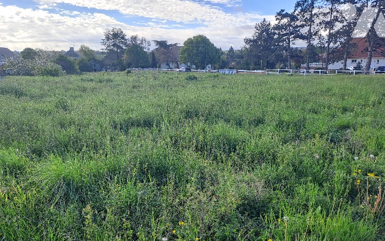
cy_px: 138
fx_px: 283
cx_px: 192
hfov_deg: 68.4
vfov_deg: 45.9
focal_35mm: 27
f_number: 1.8
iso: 32
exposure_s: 1/396
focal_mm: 4.65
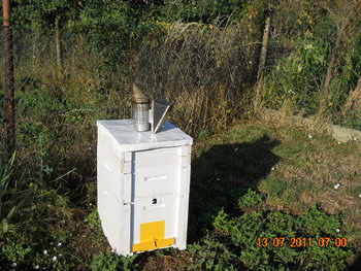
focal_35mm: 41
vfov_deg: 35.2
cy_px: 136
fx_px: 428
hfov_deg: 45.7
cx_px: 180
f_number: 5.5
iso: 80
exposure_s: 1/400
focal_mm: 6.72
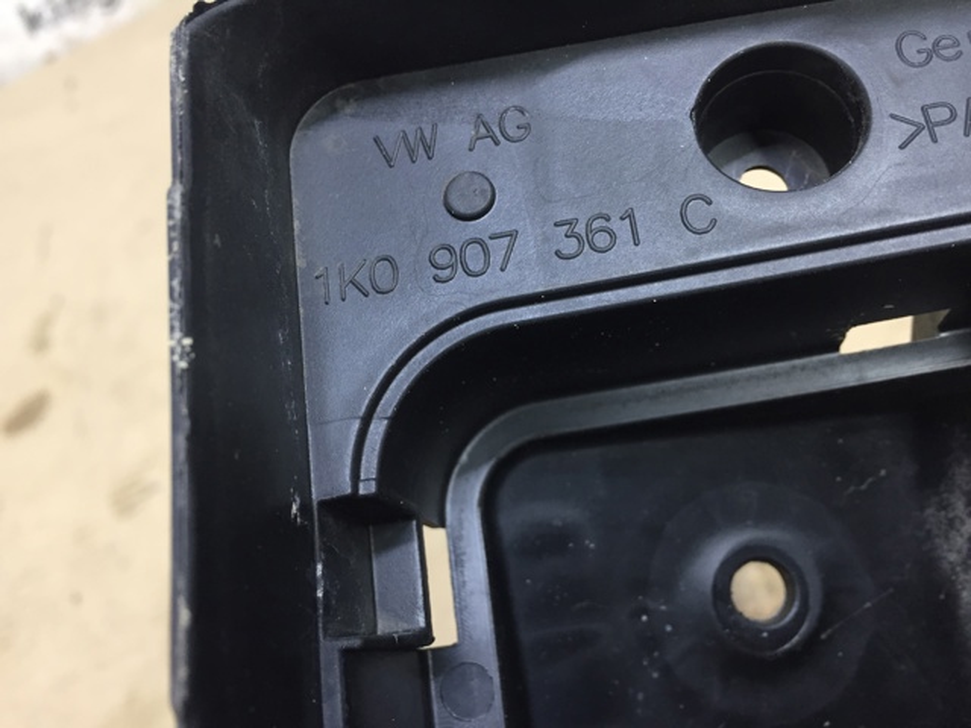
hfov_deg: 61.7
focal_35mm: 29
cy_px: 364
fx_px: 813
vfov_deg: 48.2
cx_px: 486
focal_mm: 4.15
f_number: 2.2
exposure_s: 1/33
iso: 160
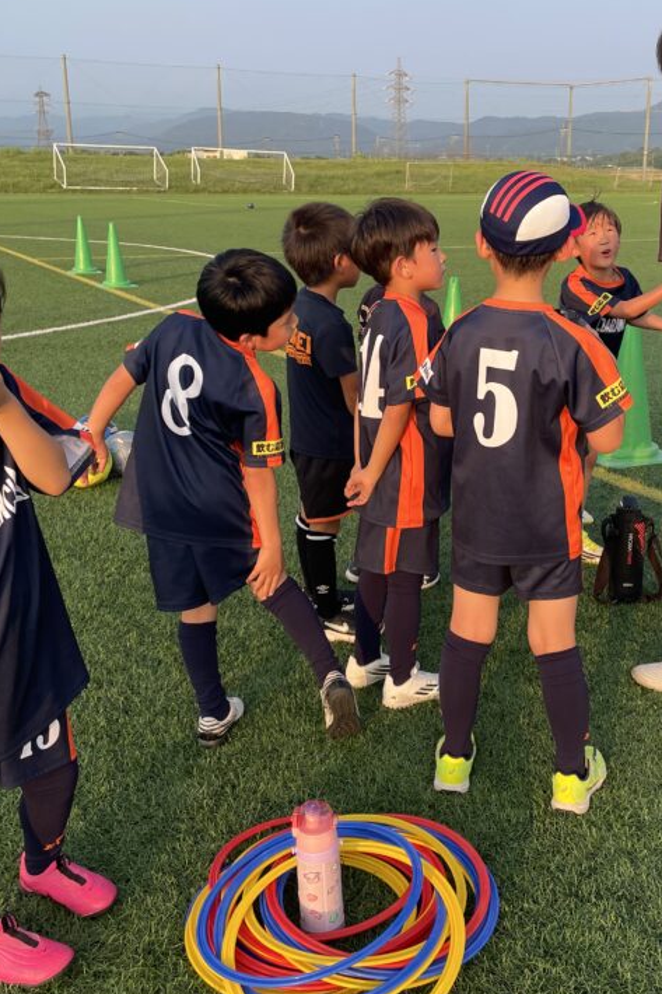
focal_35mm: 39
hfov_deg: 33.9
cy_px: 472
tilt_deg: -14.5
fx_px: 1076
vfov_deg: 49.5
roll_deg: -0.2
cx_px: 441
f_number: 1.6
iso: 32
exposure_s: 1/460
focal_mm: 4.2
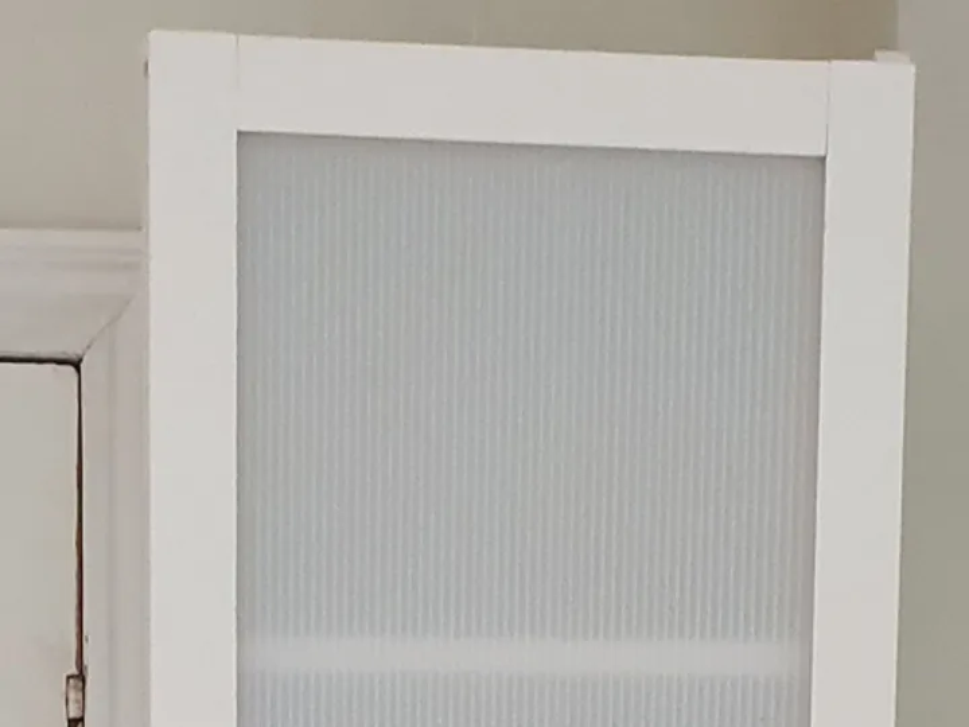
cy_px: 364
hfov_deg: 67.3
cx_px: 484
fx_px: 728
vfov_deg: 53.1
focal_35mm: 26
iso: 640
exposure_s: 1/50
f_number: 2.4
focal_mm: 4.32
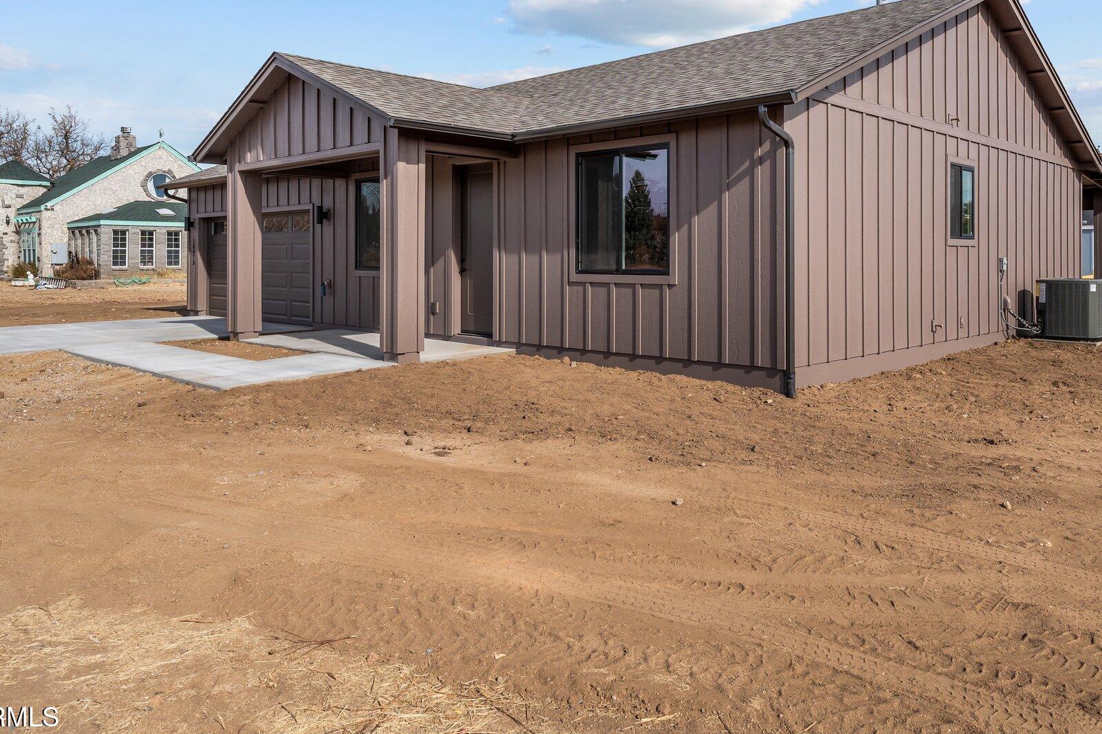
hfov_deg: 66.7
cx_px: 608
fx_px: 834
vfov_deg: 47.2
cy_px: 289
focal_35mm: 27
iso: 400
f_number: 6.3
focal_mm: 21.2
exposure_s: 1/2000
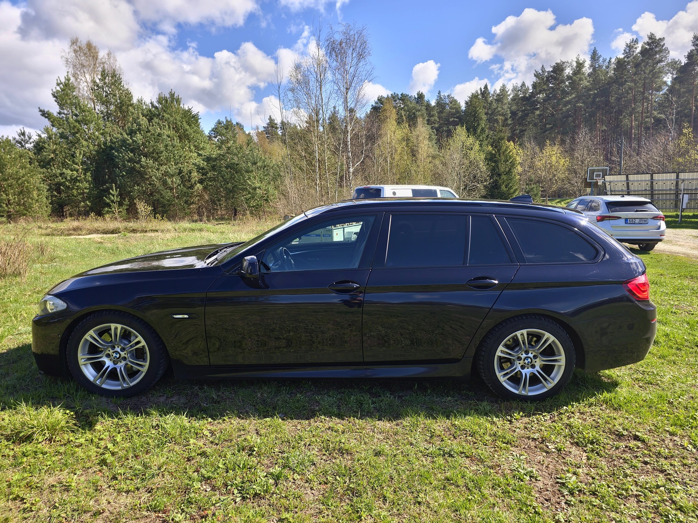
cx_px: 349
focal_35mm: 23
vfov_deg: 58.9
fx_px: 464
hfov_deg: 73.9
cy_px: 262
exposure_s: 1/299
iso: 12
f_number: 1.7
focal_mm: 6.3
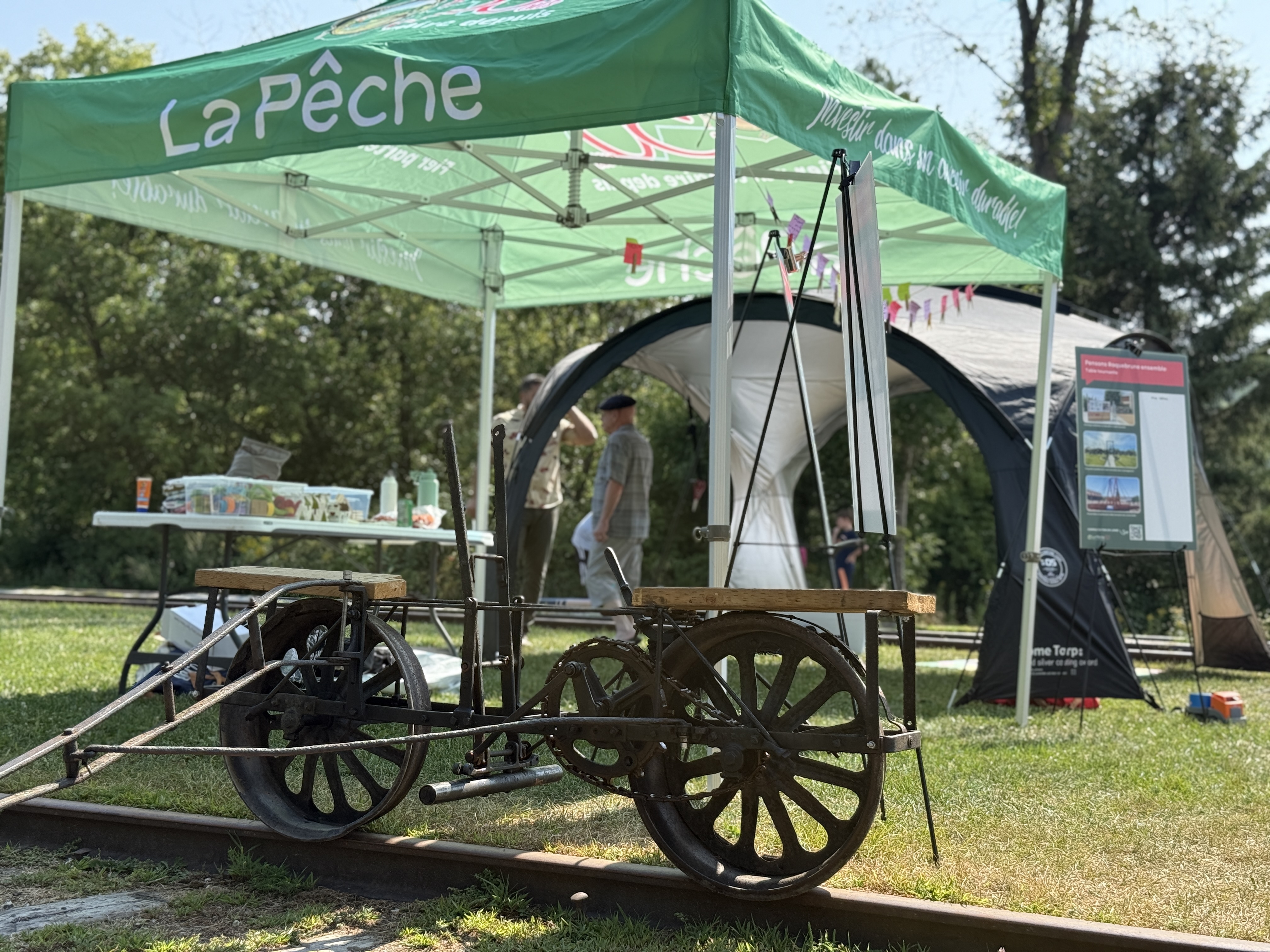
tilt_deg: +2.2
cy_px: 476
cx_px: 635
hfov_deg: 39.7
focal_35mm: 48
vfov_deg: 30.3
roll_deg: -1.4
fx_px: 1761
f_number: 1.78
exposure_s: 1/1795
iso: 64
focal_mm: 6.76
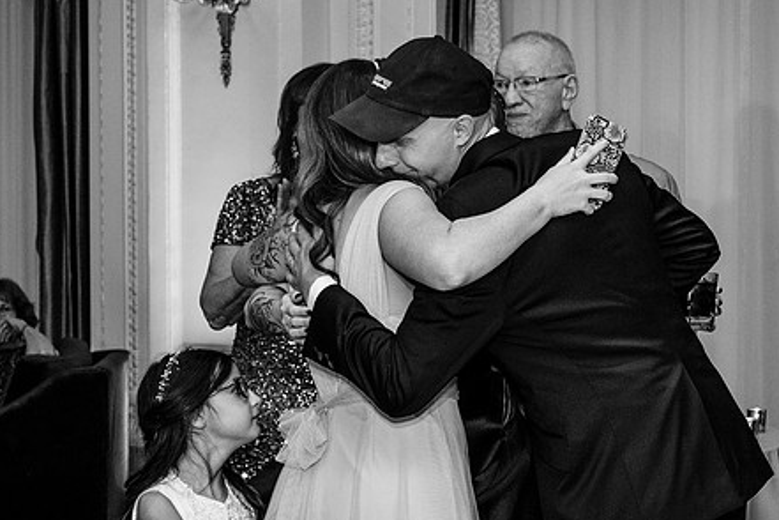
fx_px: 1882
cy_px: 241
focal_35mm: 87
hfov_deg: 23.4
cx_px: 414
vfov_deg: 15.7
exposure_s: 1/160
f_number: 5.6
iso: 2000
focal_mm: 48
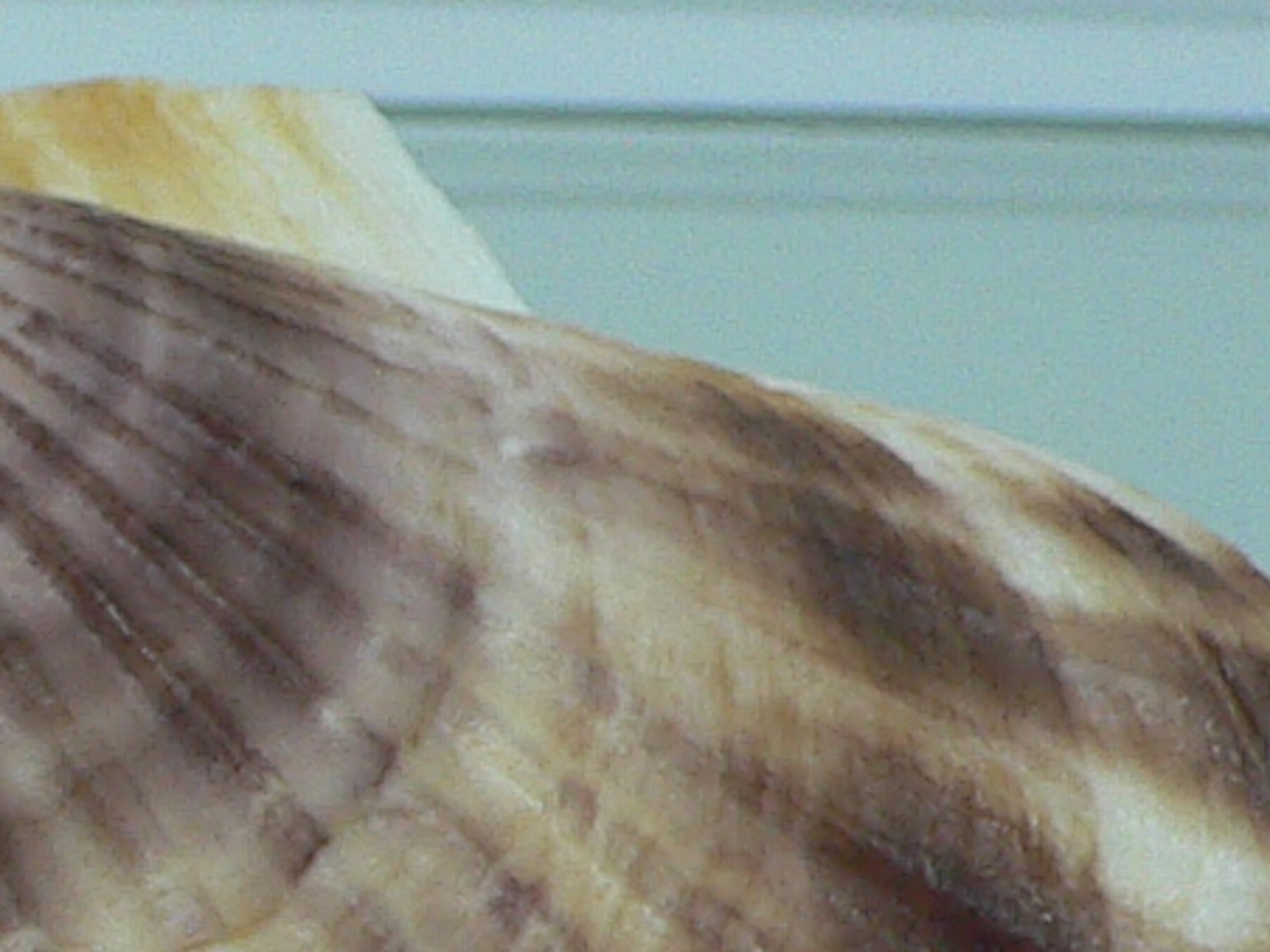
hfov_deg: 12.2
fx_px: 5723
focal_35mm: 156
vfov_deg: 9.2
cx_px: -492
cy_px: 1477
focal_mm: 4.6
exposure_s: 1/60
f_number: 2.8
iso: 100
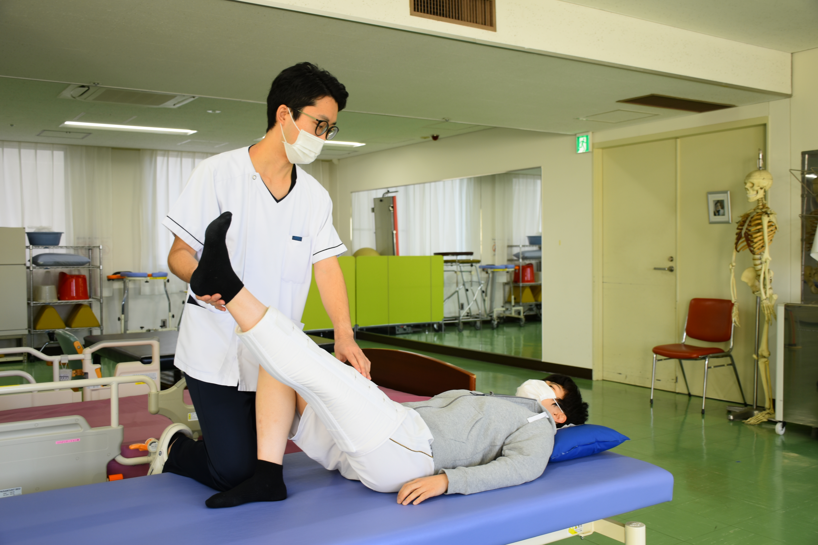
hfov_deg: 55.1
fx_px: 784
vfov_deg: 38.4
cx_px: 409
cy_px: 272
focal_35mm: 34
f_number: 3.8
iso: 140
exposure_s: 1/40
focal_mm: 23
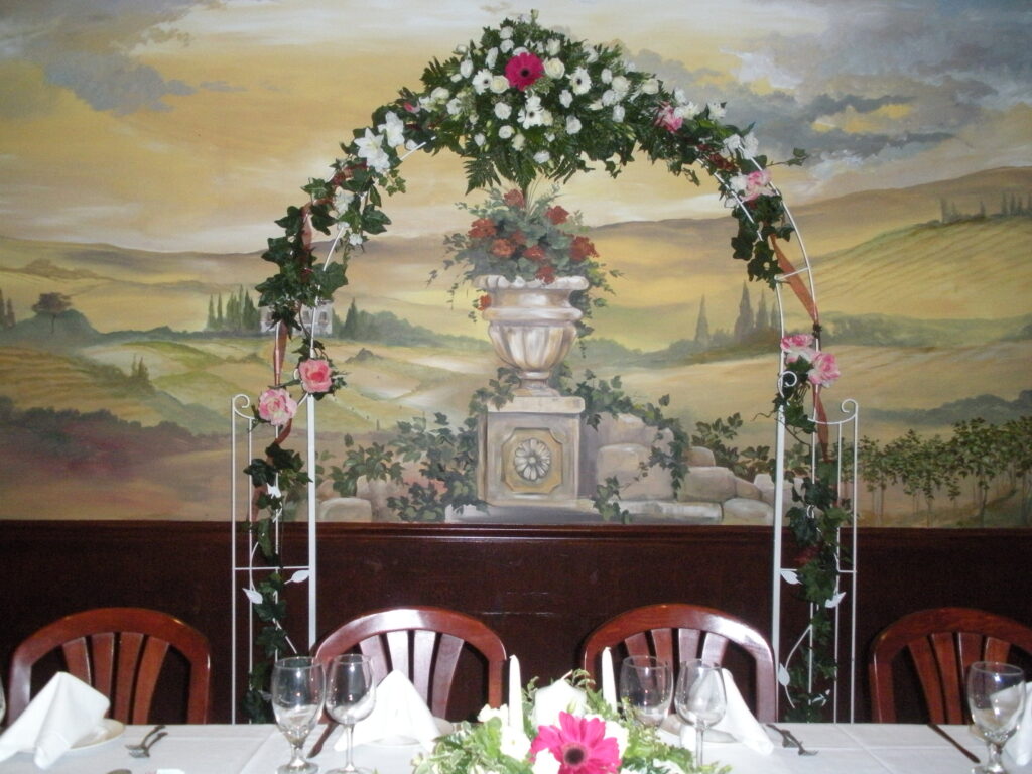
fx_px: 1073
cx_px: 516
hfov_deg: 51.4
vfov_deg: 39.7
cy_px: 387
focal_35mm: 36
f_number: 3.5
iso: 548
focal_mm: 6.3
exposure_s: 1/60
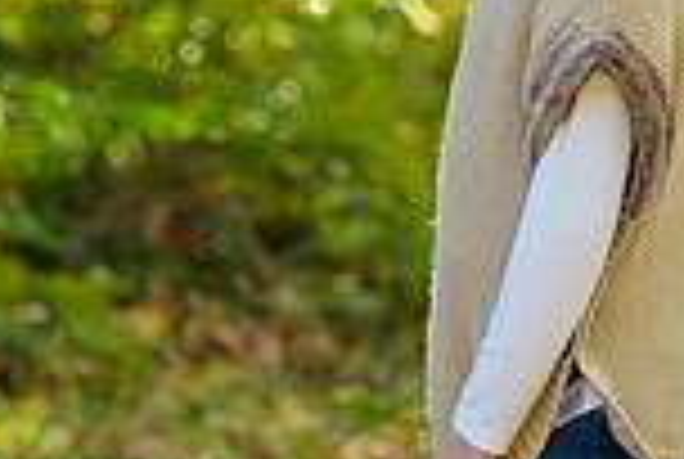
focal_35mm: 427
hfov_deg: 4.8
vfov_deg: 3.2
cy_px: -196
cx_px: 522
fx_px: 8129
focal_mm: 112
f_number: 3.2
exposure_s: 1/200
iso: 200
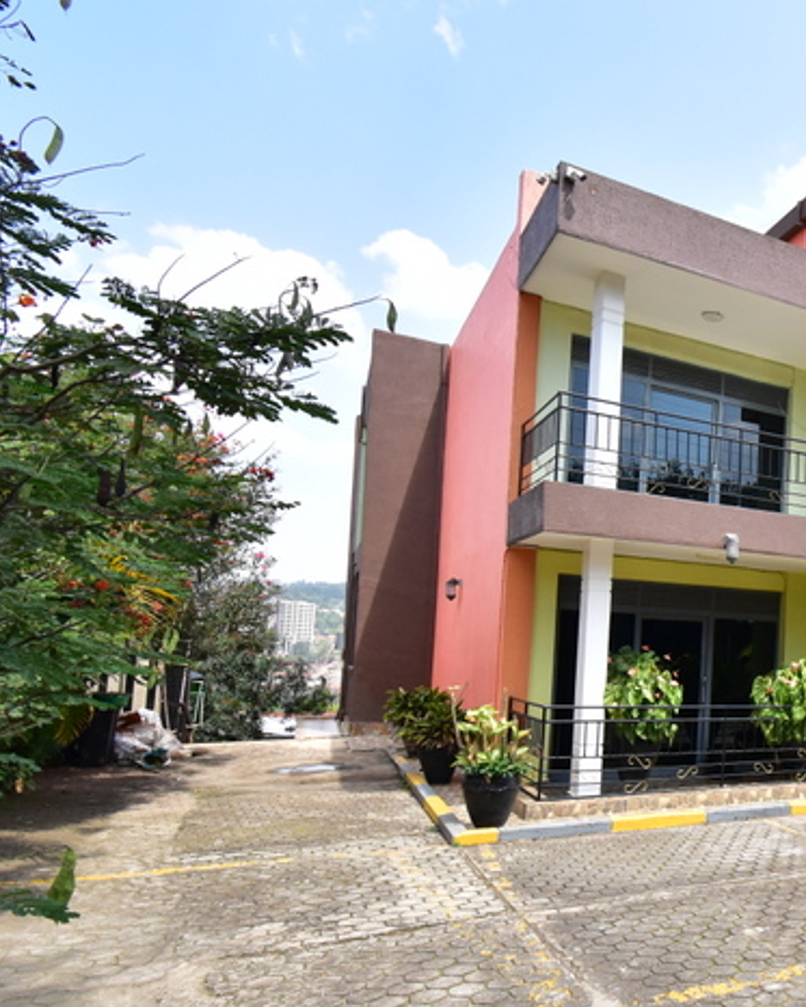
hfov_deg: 44.0
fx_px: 775
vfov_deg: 65.4
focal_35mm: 26
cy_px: 603
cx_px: 860
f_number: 8
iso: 800
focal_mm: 10
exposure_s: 1/640
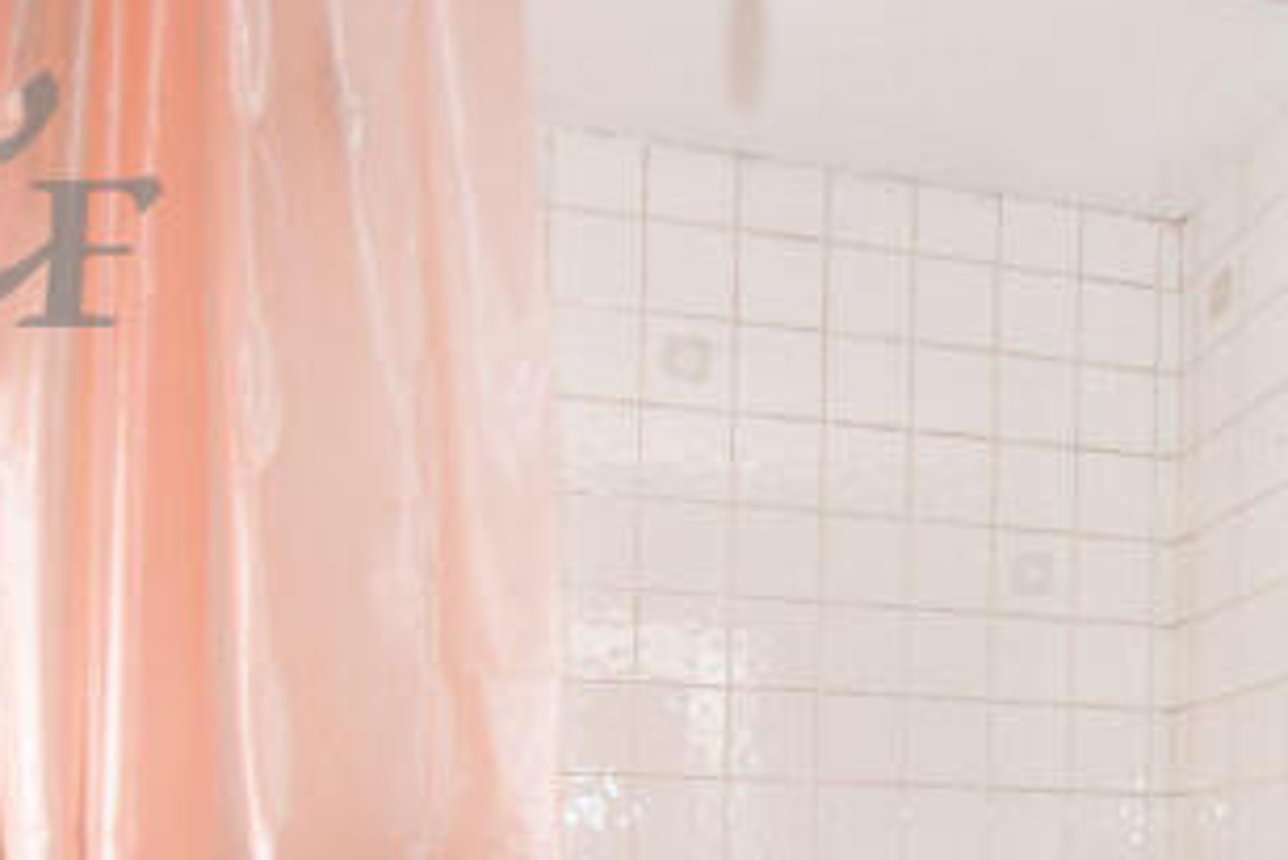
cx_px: 883
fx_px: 1145
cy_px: 908
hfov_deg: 57.1
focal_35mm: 32
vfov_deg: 36.0
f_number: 4
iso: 450
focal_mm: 10
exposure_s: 1/60
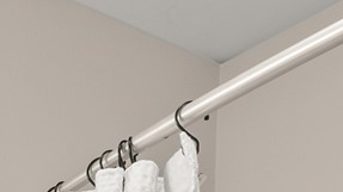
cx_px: -251
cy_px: 636
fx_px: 1009
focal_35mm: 111
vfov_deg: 8.5
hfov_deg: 16.5
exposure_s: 1/1.67
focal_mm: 14
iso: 250
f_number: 8
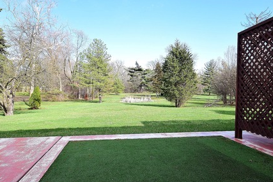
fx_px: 188
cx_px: 150
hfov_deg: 71.8
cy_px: 92
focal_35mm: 25
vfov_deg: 51.8
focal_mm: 11
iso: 500
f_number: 10
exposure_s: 1/400
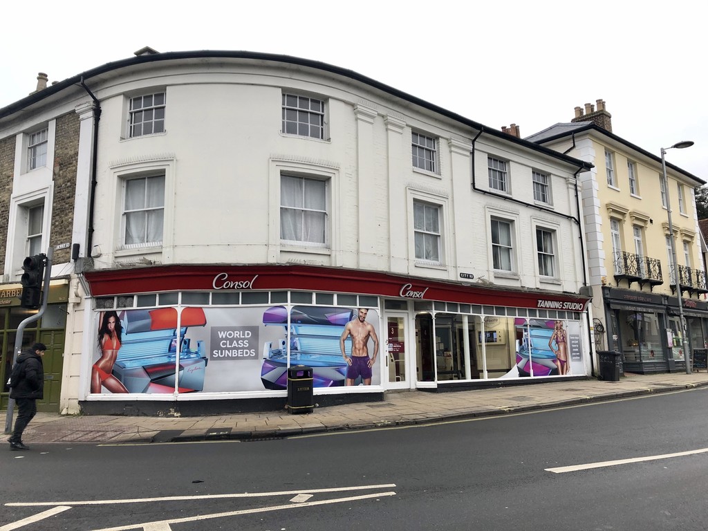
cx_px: 354
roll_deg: +1.5
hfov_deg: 63.4
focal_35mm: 28
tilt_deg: +10.3
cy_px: 266
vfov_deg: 49.7
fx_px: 573
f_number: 1.8
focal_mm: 3.99
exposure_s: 1/117
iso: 20
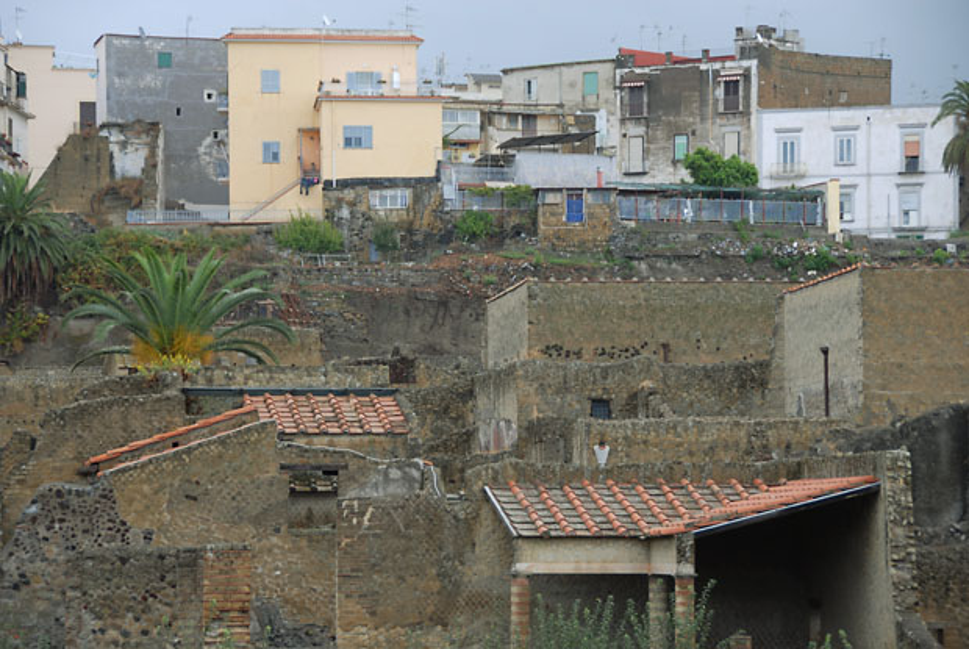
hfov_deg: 16.6
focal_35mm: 123
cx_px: 484
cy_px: 324
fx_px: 3315
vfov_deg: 11.2
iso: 100
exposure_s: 1/60
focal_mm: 82
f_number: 5
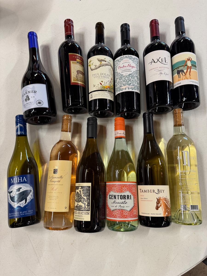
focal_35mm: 24
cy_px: 138
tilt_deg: -75.5
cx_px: 104
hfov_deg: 56.8
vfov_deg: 71.6
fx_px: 191
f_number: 1.78
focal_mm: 6.76
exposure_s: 1/60
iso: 250
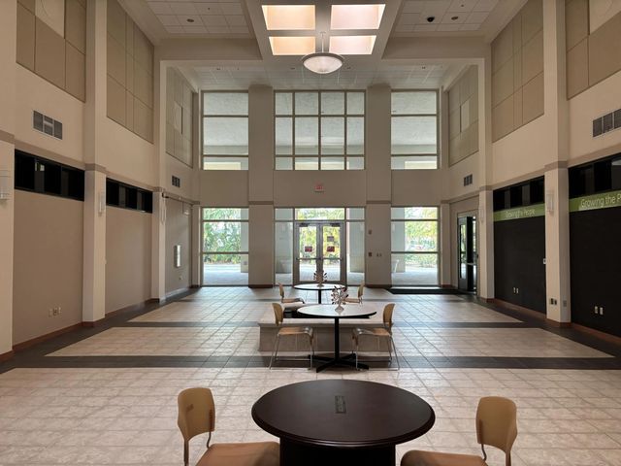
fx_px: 466
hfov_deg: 67.3
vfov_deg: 53.1
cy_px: 233
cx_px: 310
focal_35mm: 26
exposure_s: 1/60
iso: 200
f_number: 1.6
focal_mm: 5.96
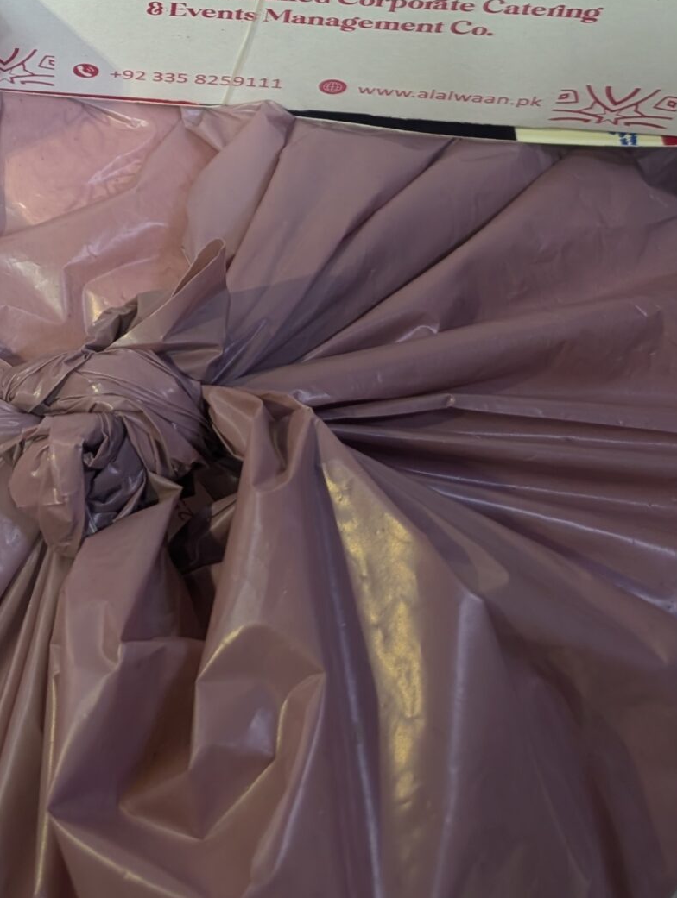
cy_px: -61
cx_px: -150
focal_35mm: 59
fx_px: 1534
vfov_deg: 29.7
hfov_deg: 22.7
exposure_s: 1/39
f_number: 1.68
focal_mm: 6.9
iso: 176
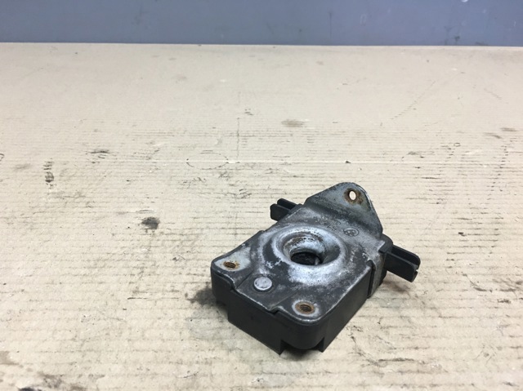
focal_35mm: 29
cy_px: 196
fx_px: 438
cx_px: 262
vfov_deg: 48.2
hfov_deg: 61.7
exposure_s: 1/33
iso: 64
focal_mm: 4.15
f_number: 2.2
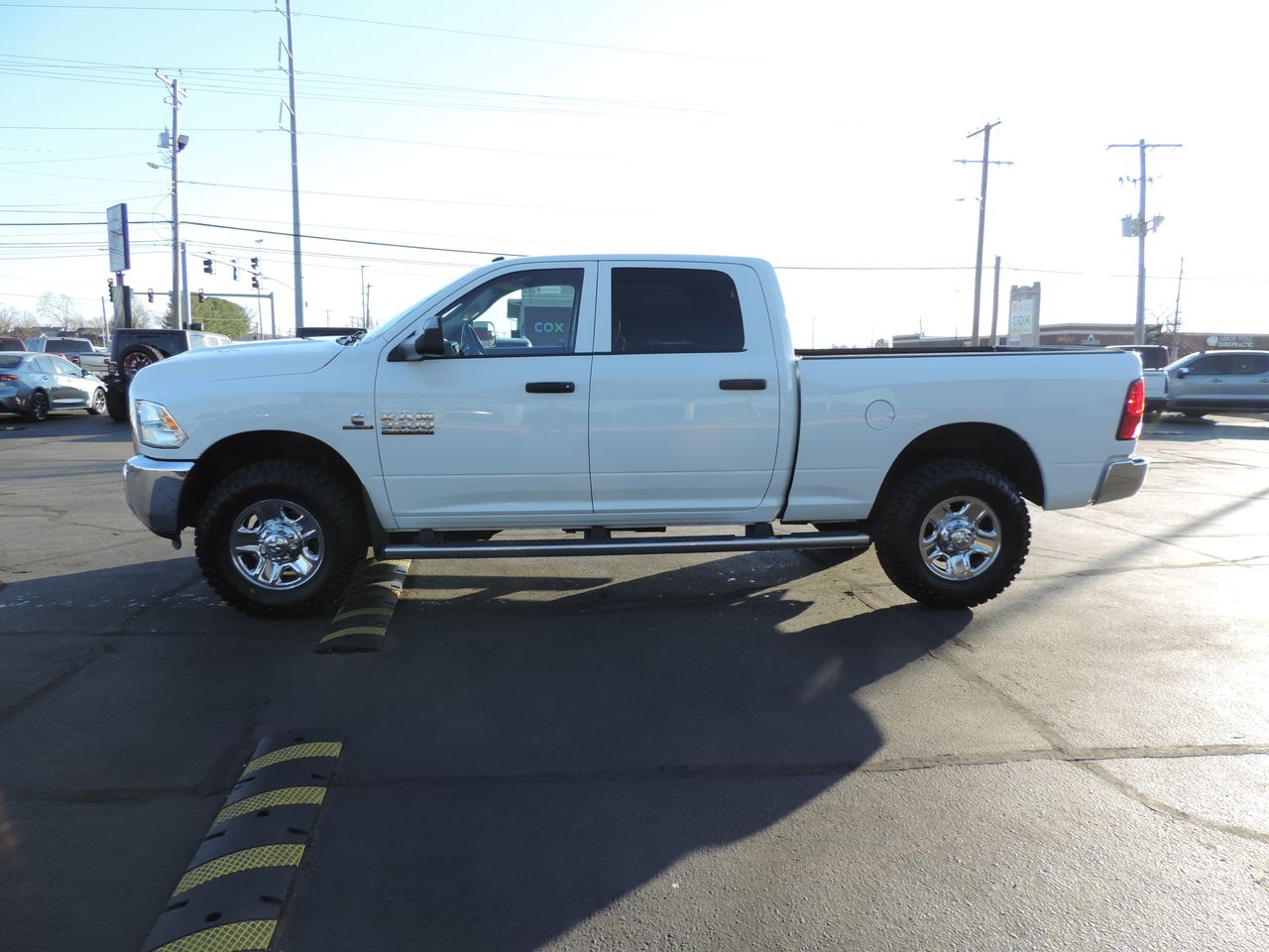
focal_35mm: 24
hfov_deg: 71.6
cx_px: 634
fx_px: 880
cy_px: 476
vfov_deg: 56.8
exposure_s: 1/320
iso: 80
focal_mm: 4.3
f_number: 3
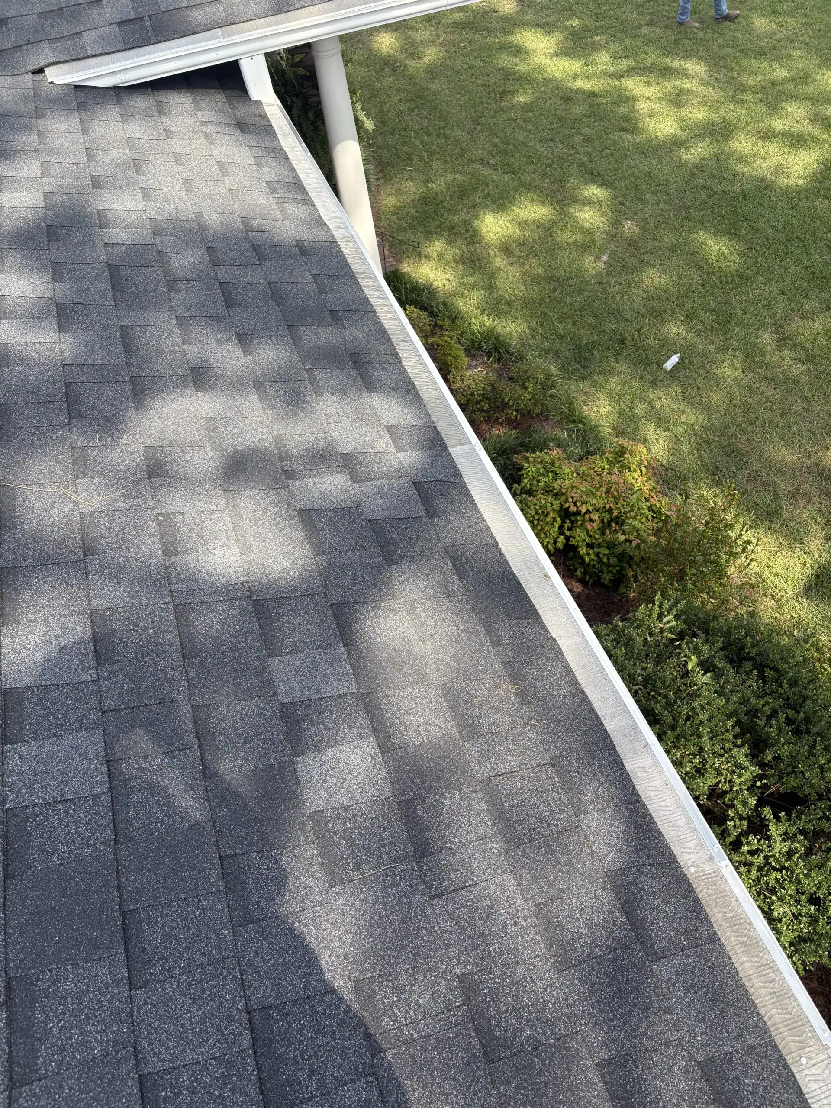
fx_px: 832
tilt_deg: -49.9
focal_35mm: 26
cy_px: 554
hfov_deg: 53.1
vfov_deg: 67.3
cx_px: 416
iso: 50
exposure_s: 1/701
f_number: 1.6
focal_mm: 5.96
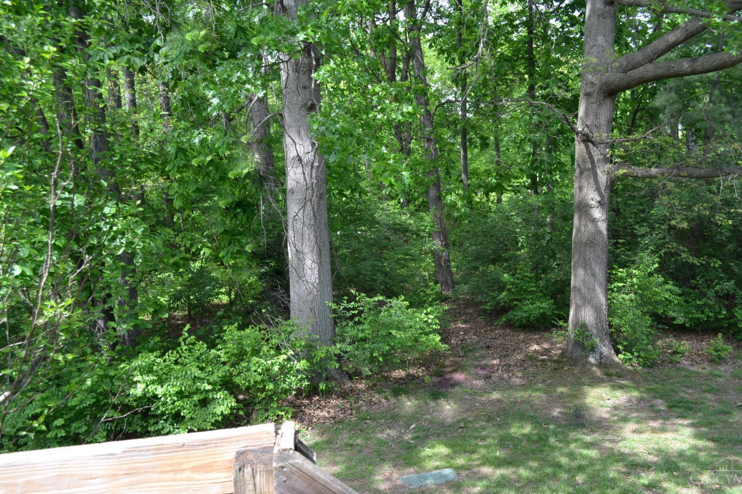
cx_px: 384
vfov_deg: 46.4
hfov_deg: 65.5
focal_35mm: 28
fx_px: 577
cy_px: 240
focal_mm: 18
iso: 250
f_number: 5.6
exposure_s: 1/125
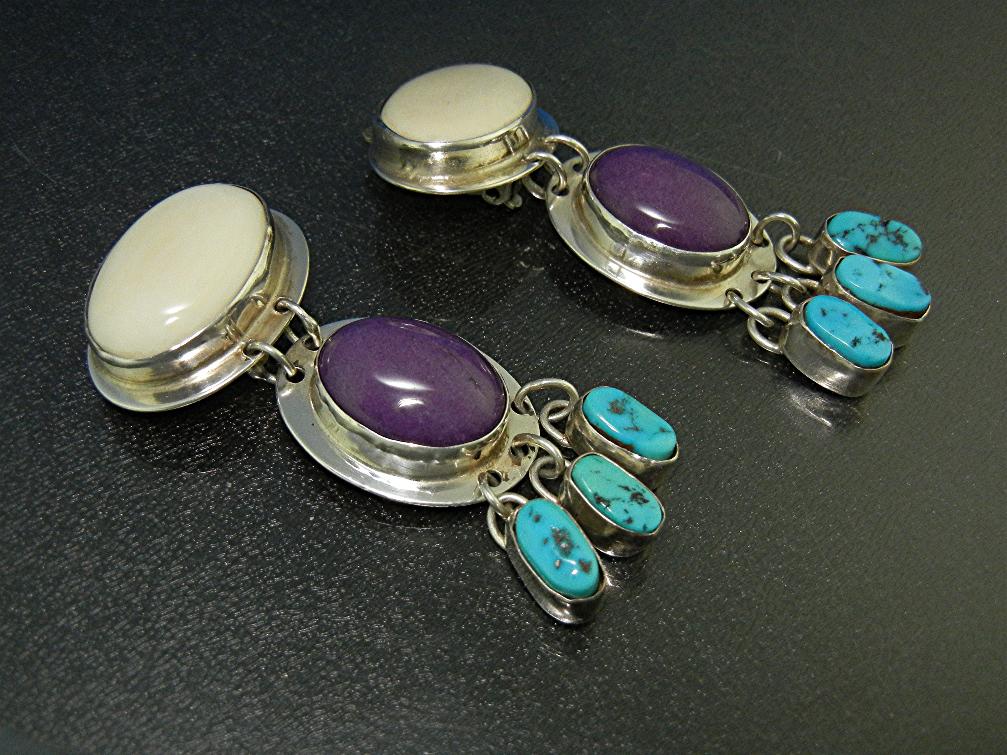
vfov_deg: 32.2
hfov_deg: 42.1
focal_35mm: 45
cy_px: 378
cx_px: 504
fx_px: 1309
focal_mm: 8.1
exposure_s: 1/30
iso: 528
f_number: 7.6
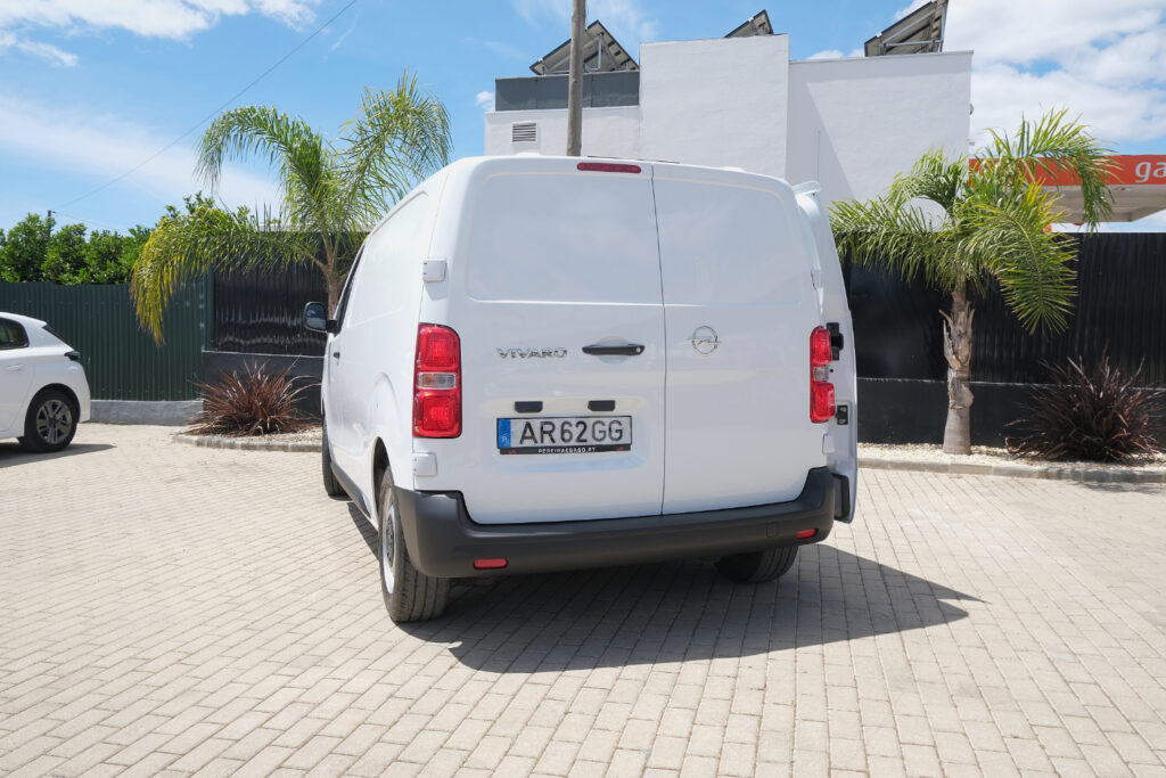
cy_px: 389
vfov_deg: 46.4
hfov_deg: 65.5
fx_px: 907
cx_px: 583
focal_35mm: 28
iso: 160
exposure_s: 1/180
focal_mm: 18.6
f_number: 9
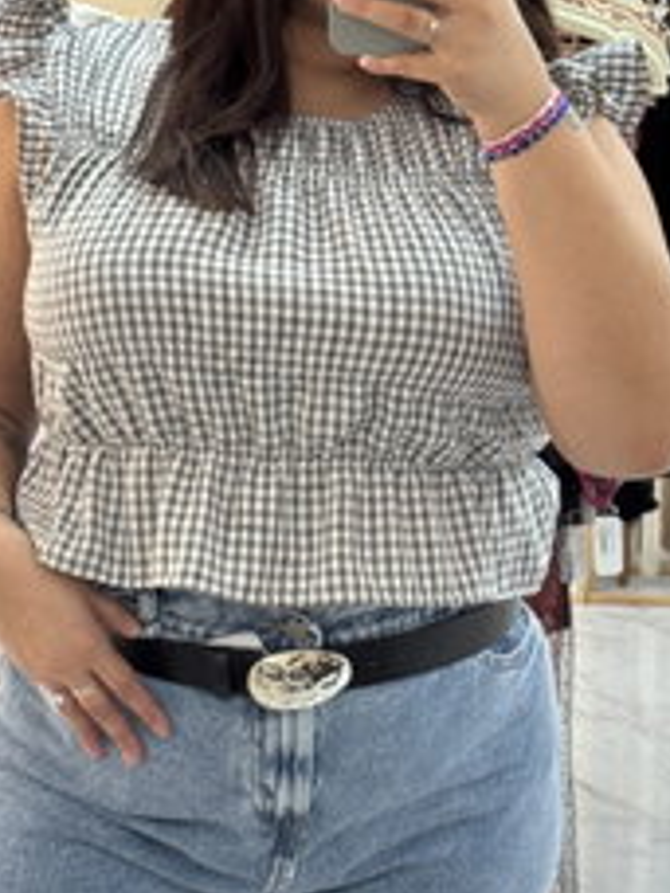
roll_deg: +0.1
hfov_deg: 13.2
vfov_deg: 17.5
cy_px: 288
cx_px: 278
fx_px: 2890
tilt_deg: -7.9
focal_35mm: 112
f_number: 1.78
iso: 160
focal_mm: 6.76
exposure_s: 1/50
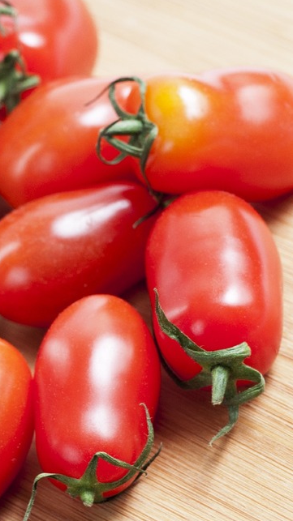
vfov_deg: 8.4
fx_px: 3552
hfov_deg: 4.7
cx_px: -109
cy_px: 265
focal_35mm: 257
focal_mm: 105
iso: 200
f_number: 8
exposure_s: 1/160
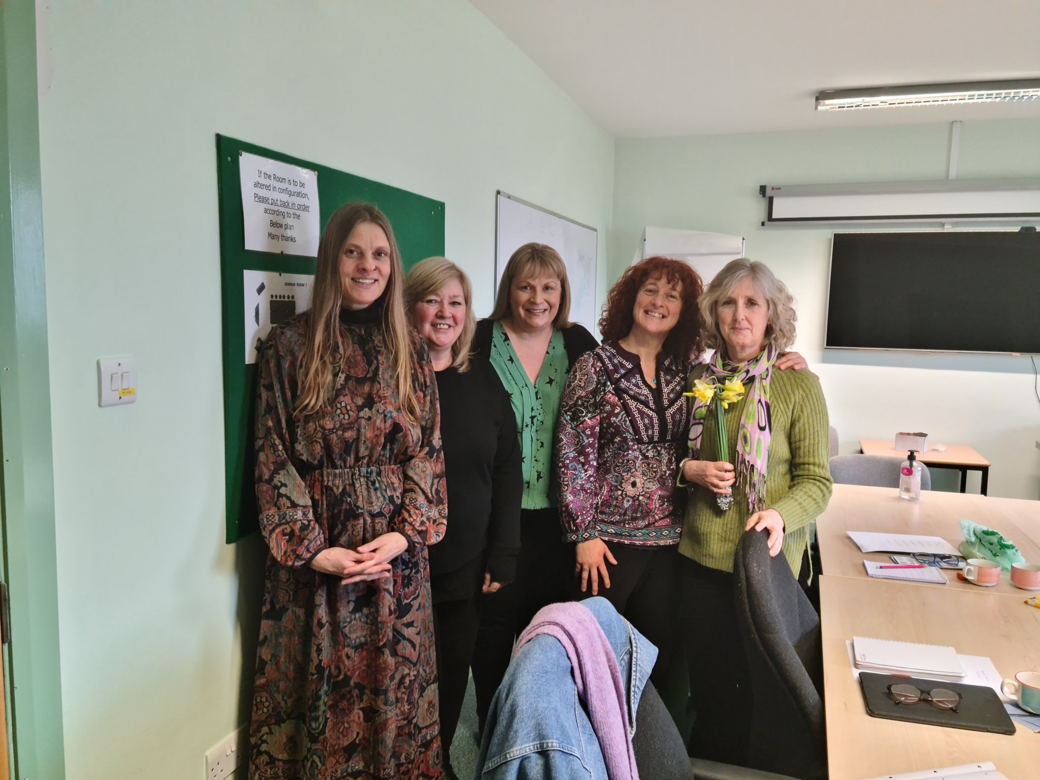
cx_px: 520
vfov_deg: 51.4
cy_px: 390
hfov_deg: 65.3
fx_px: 811
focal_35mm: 27
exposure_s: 1/50
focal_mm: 5.9
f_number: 2
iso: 400
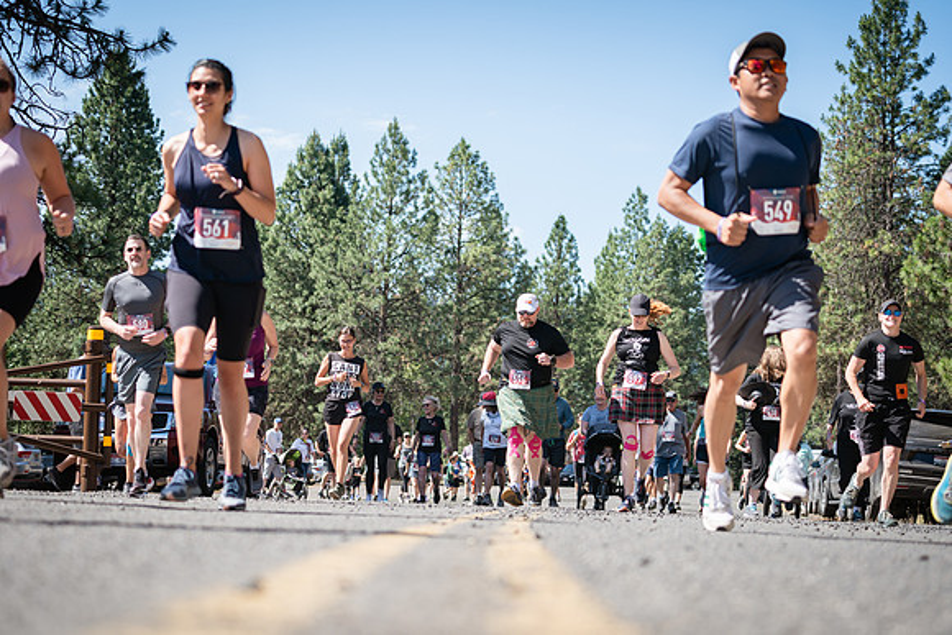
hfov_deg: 27.3
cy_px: 318
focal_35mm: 74
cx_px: 476
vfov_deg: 18.4
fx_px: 1957
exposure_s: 1/500
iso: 125
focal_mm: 74
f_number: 4
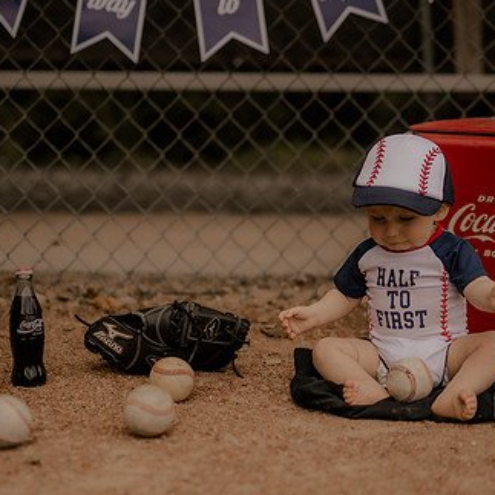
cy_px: 258
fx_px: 1375
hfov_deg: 20.4
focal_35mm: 85
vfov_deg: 20.4
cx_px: 253
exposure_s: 1/6400
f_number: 3.2
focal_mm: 50
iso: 160
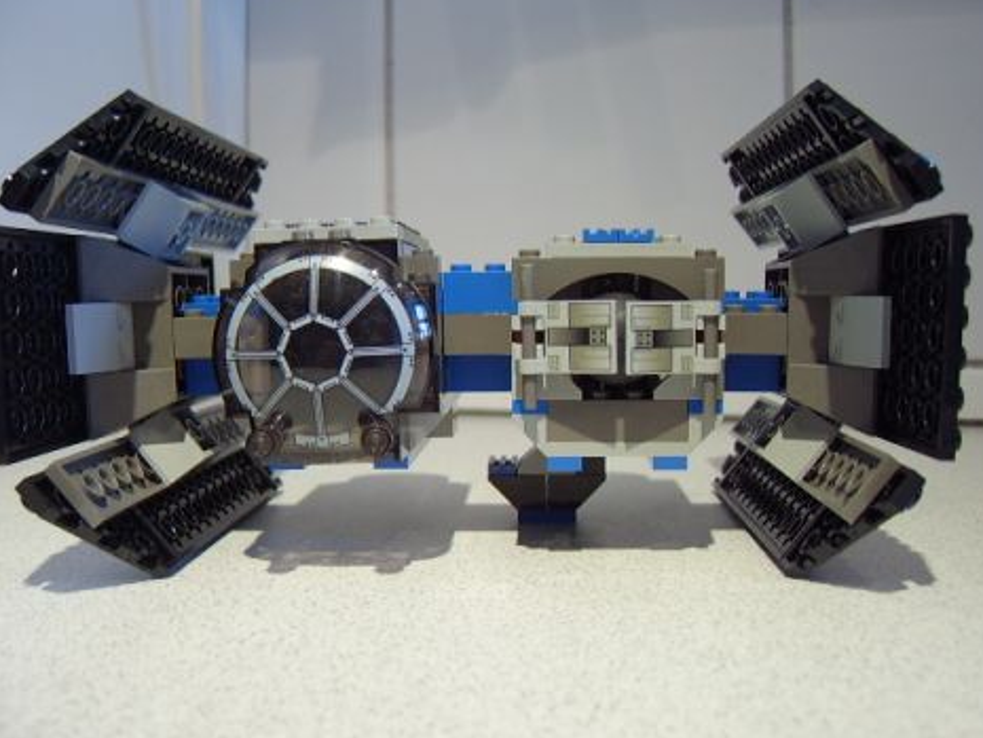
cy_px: 362
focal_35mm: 32
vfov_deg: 44.2
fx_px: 909
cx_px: 505
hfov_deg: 56.8
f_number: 2.7
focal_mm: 8.13
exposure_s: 1/10
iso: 100
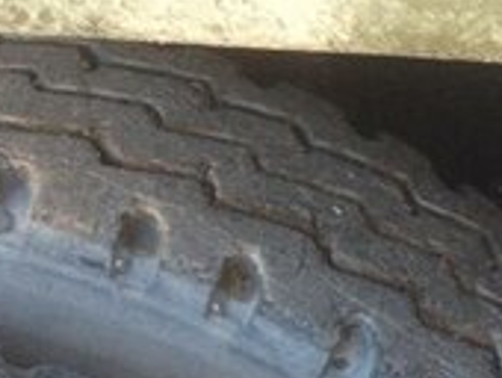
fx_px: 1859
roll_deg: +0.4
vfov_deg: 11.2
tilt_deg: -40.8
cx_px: 957
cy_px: 560
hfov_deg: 13.5
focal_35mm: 128
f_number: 2.4
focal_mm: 4.12
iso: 50
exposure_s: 1/20
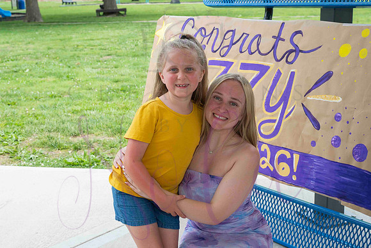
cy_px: 119
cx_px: 187
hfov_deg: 38.6
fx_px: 530
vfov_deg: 26.3
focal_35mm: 51
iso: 400
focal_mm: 46
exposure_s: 1/500
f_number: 8
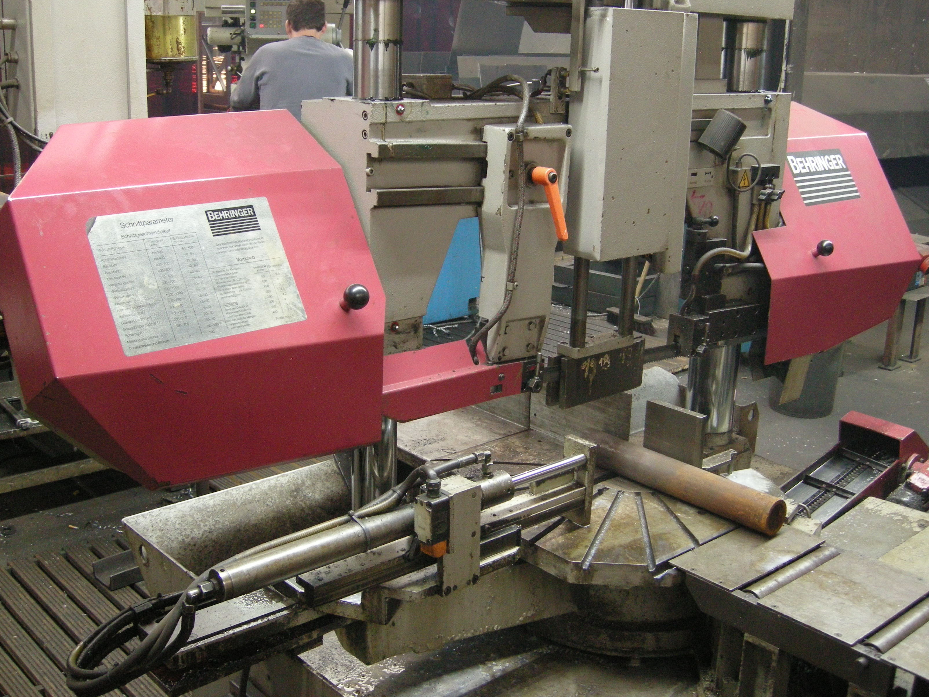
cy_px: 324
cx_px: 487
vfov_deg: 35.1
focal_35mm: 41
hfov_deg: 45.8
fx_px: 1100
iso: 400
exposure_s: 1/11.2
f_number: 2.7
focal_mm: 7.5
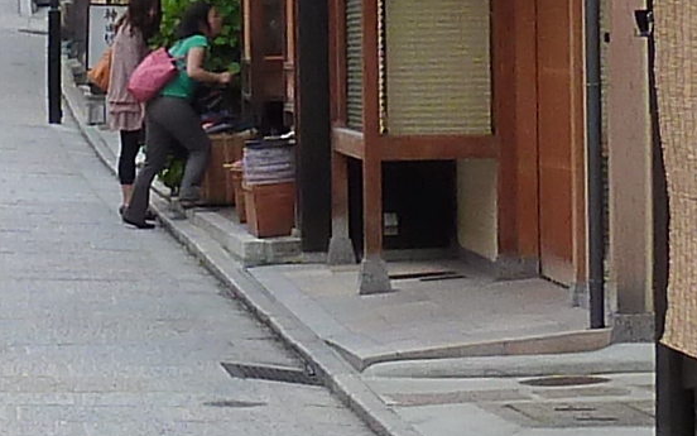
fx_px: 3647
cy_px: 183
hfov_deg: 10.8
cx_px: 18
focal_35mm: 192
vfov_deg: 6.8
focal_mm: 4.1
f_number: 3.3
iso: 125
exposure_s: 1/50
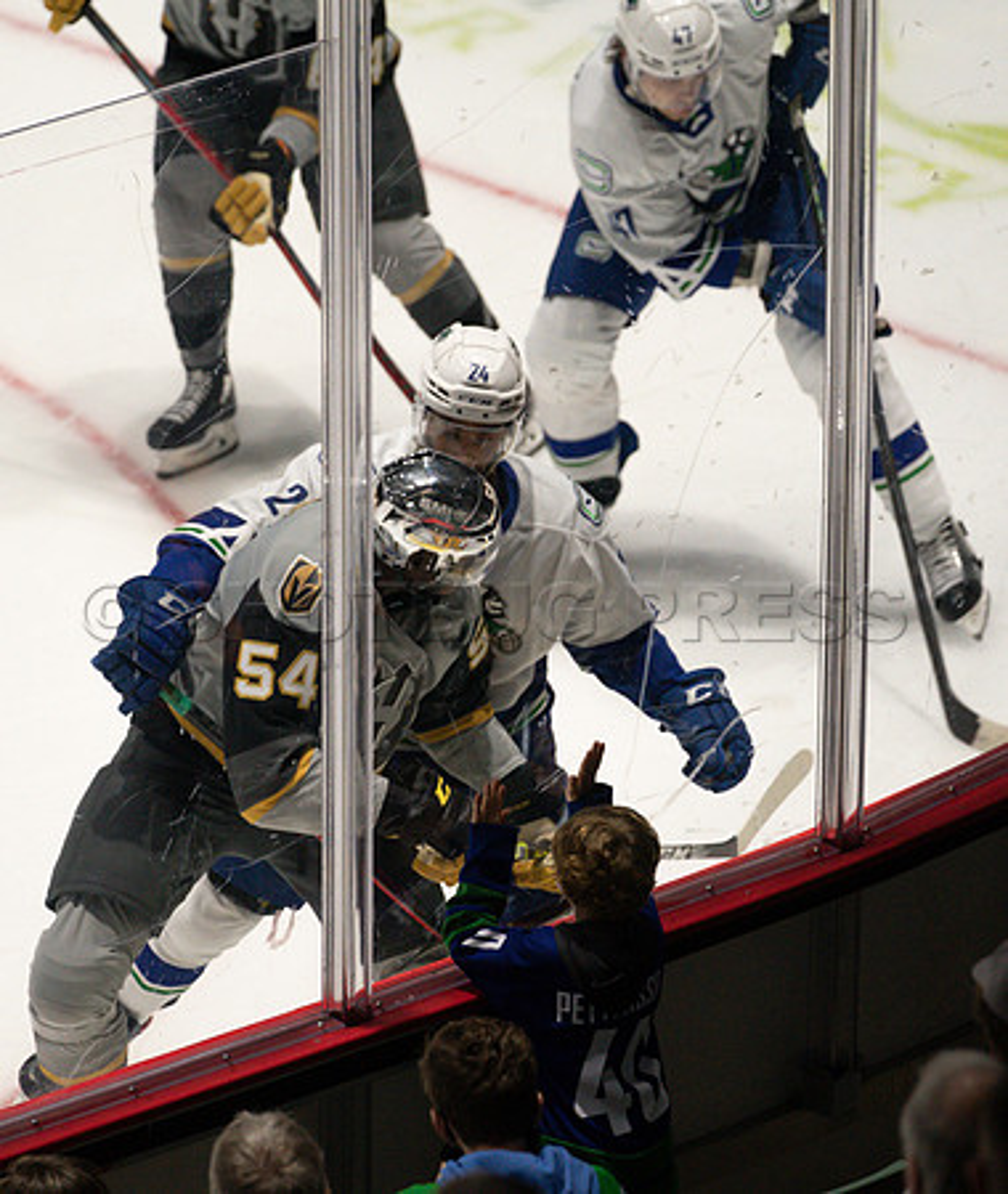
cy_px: 680
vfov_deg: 4.3
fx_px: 16050
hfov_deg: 3.6
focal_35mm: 445
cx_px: 431
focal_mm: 280
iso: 2500
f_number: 4
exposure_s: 1/800
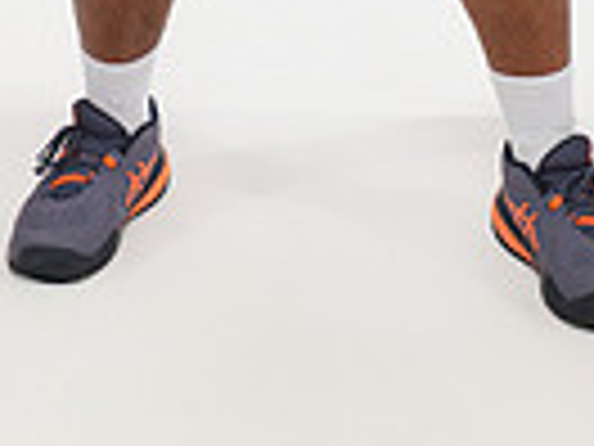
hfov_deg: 14.3
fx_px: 2368
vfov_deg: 9.8
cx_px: 351
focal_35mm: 138
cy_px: -527
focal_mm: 42
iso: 500
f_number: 7.1
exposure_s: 1/320
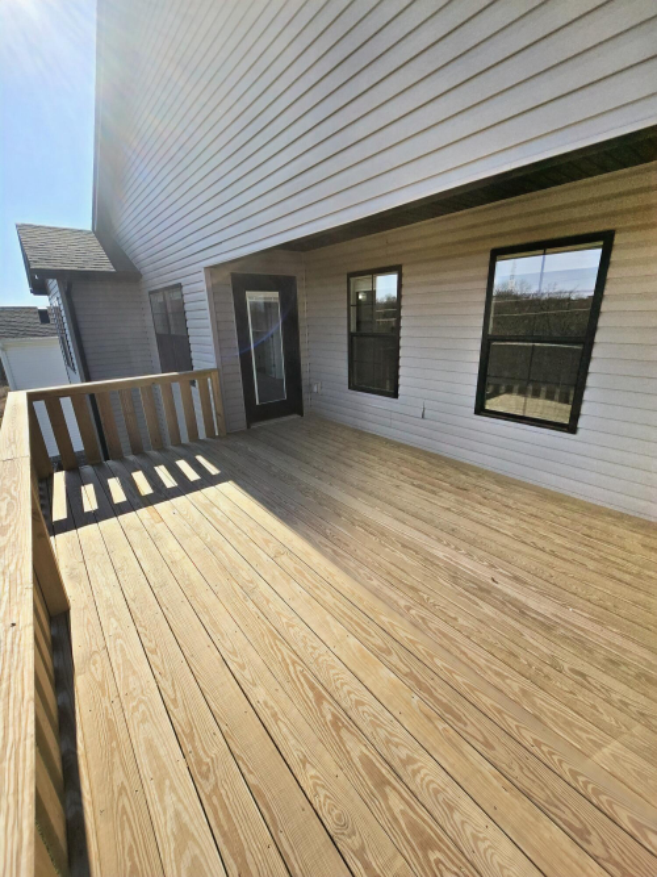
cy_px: 438
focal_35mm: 13
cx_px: 328
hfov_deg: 89.9
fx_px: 329
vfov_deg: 106.2
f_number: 2.2
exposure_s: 1/3333
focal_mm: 2.2
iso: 50
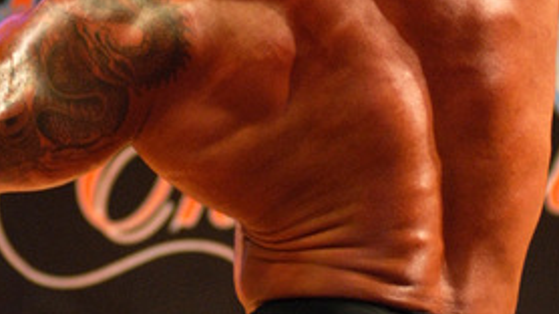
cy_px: 145
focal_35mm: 272
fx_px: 4029
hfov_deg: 7.9
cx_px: 249
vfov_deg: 4.5
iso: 640
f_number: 2.8
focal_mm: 80
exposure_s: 1/100
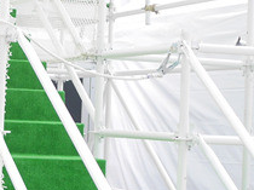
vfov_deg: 10.4
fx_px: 1048
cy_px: 105
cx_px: -109
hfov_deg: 13.2
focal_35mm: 143
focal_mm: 15
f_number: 1.8
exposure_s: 1/125
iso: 200
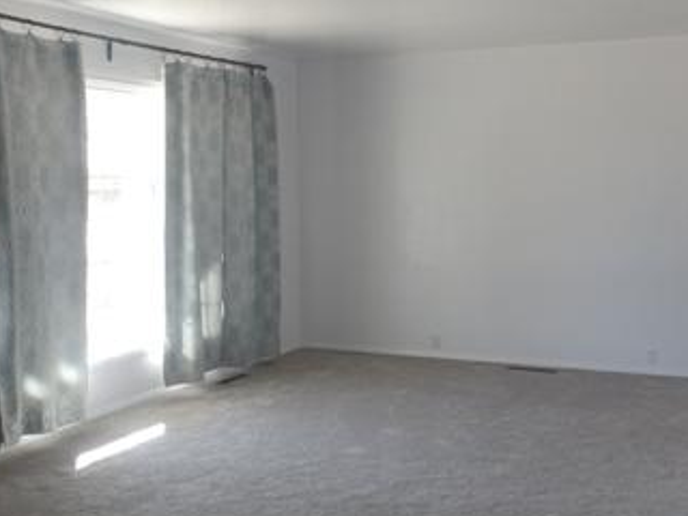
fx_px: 914
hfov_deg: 41.1
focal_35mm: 46
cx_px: 286
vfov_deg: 31.4
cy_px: 305
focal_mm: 4.1
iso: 80
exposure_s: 1/30
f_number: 3.2
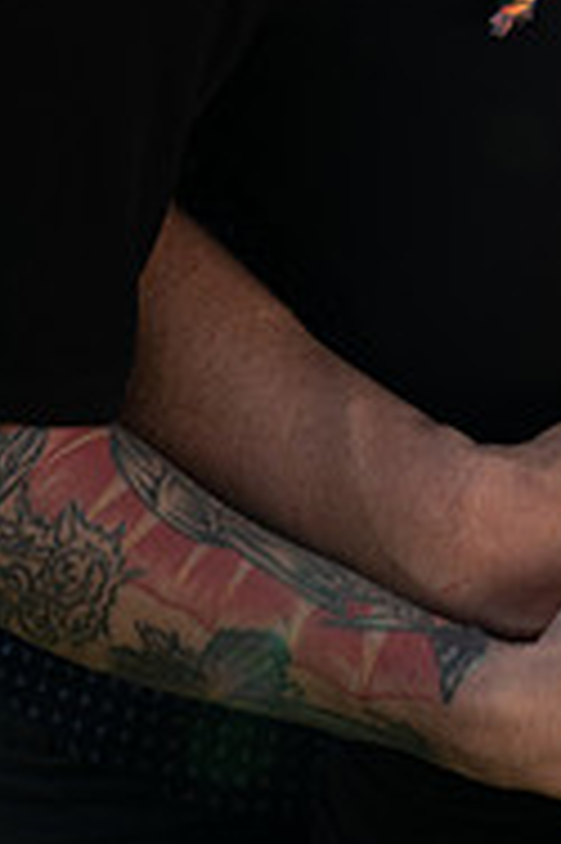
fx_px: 1967
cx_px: 655
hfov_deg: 15.7
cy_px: -130
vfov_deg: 22.6
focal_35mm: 84
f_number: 6.3
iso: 100
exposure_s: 1/125
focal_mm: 35
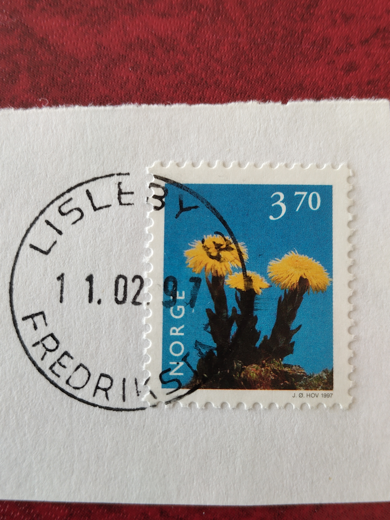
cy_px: 260
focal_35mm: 37
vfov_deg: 50.1
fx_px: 556
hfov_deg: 38.7
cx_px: 195
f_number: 1.8
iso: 169
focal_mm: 4.15
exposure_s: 1/50
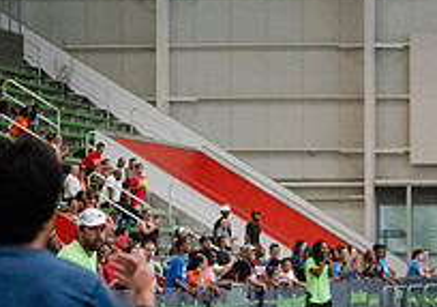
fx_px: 3231
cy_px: 418
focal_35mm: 262
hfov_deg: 7.6
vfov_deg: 5.4
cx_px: 578
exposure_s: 1/1250
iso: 6400
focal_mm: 80
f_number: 4
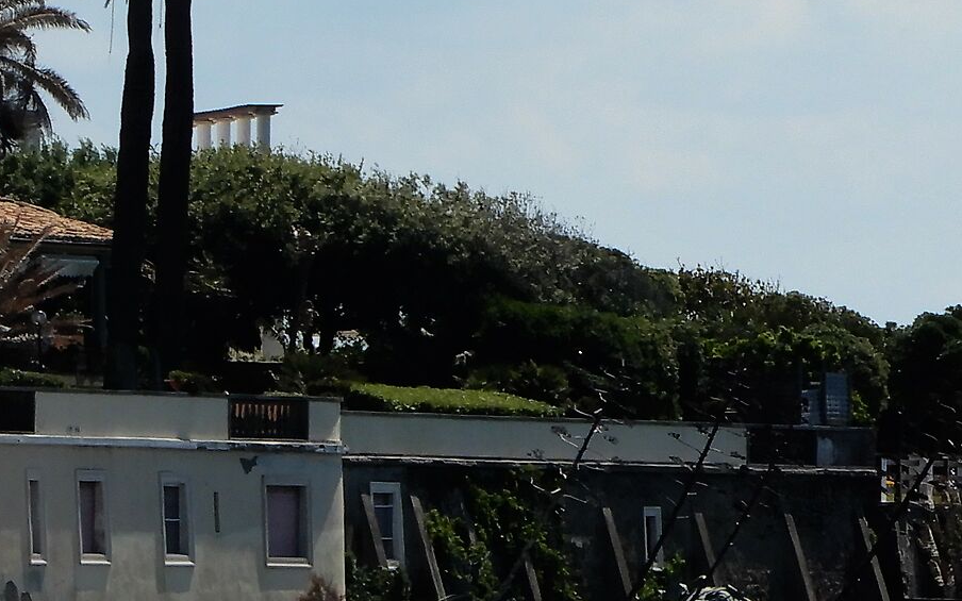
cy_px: 316
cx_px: 1201
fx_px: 20292
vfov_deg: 1.7
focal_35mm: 774
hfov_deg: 2.7
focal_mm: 49.1
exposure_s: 1/800
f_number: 6.3
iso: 80
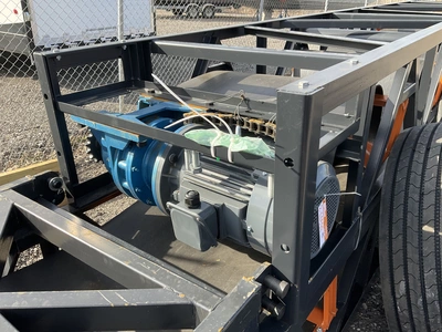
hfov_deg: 61.7
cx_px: 221
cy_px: 166
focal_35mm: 29
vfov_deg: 48.2
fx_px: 370
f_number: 1.8
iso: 25
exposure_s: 1/375
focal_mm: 3
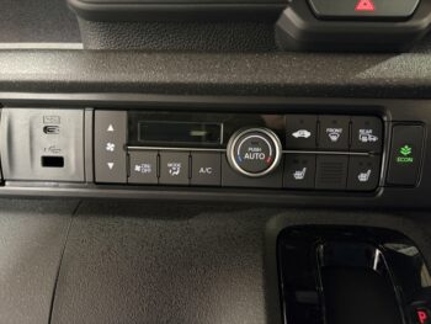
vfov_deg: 53.1
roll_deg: +0.5
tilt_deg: -17.4
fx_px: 324
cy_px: 162
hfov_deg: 67.3
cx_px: 216
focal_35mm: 26
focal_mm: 5.96
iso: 800
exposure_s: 1/25
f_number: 1.6
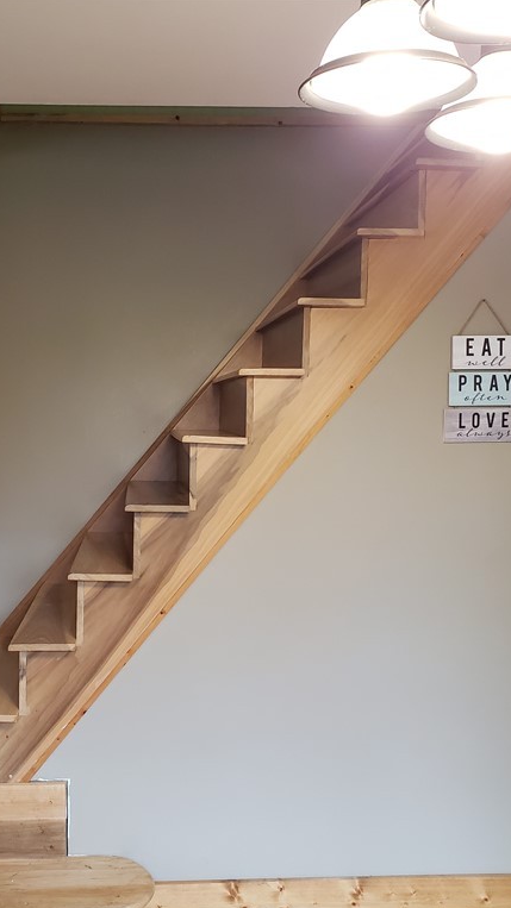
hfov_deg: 31.0
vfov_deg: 52.8
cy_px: 455
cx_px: 180
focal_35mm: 38
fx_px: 916
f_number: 2.4
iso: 320
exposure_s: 1/60
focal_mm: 4.3
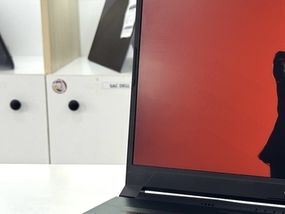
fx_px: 897
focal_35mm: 109
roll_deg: +1.1
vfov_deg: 13.6
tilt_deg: -13.4
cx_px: 242
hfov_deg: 17.8
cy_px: 152
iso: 80
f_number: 1.78
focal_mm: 6.76
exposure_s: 1/100
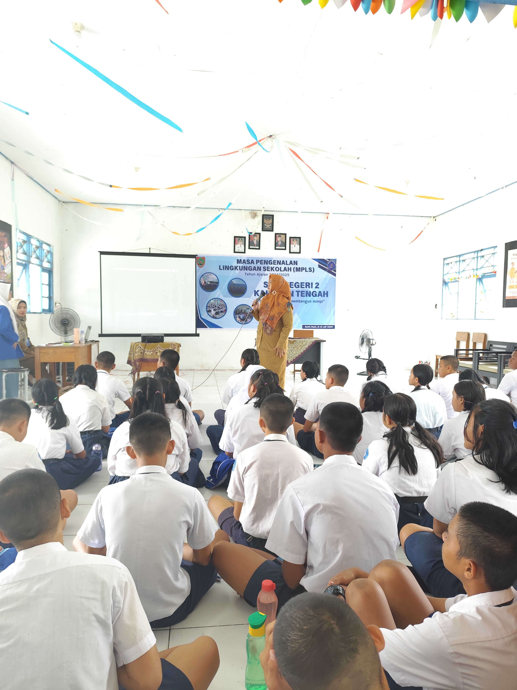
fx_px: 458
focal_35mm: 23
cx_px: 258
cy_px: 345
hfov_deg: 58.9
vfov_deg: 73.9
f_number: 1.65
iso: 800
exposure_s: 1/60
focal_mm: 6.19
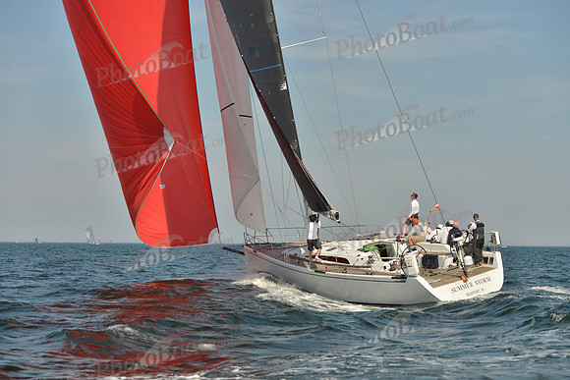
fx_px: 1109
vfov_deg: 19.5
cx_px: 285
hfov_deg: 28.8
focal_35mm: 70
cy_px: 190
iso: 200
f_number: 5.6
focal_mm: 70
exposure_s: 1/2000
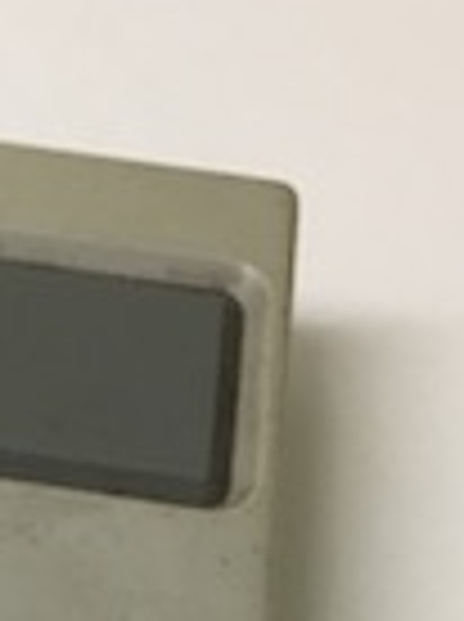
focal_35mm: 101
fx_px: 1811
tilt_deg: -58.3
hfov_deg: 14.0
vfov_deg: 18.7
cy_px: 698
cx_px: -162
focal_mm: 4.15
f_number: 2.2
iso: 100
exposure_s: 1/33
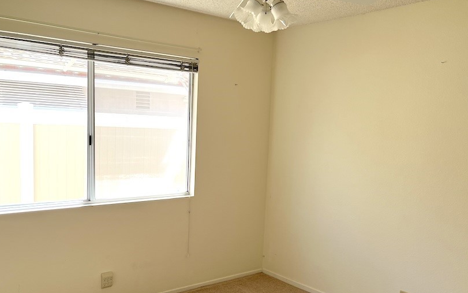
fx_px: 434
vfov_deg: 37.1
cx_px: 243
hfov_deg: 56.7
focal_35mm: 34
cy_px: 182
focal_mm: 5.1
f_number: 1.6
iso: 50
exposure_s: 1/504
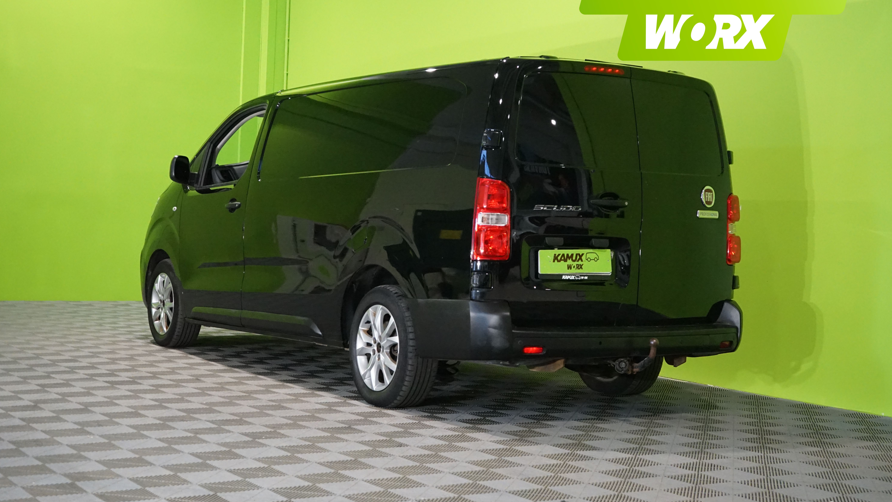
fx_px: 1230
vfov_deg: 23.0
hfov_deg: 39.9
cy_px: 214
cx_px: 448
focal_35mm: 52
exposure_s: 1/125
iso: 6400
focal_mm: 49
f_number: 6.3
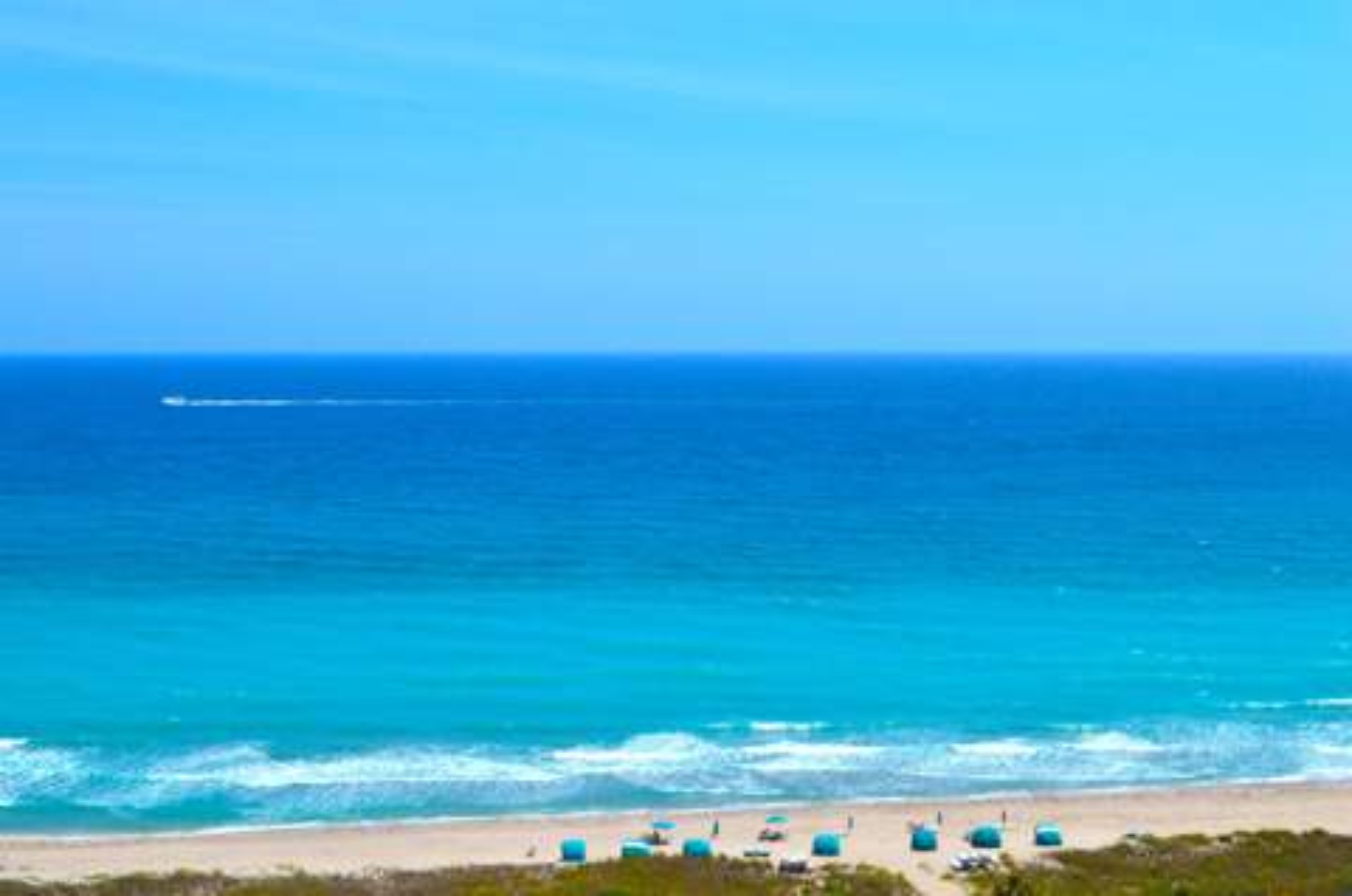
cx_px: 676
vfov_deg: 28.0
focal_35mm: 48
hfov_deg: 41.2
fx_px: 1799
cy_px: 448
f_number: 11
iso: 220
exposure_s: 1/500
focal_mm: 32
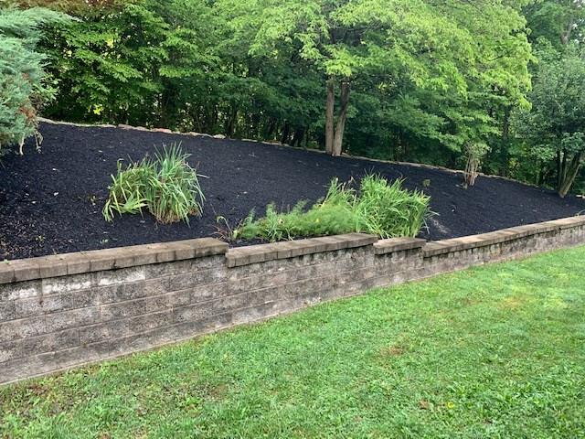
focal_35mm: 26
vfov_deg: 53.1
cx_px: 292
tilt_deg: -5.8
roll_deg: +1.3
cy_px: 220
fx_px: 439
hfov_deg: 67.3
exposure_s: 1/122
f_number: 1.8
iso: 50
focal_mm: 4.25
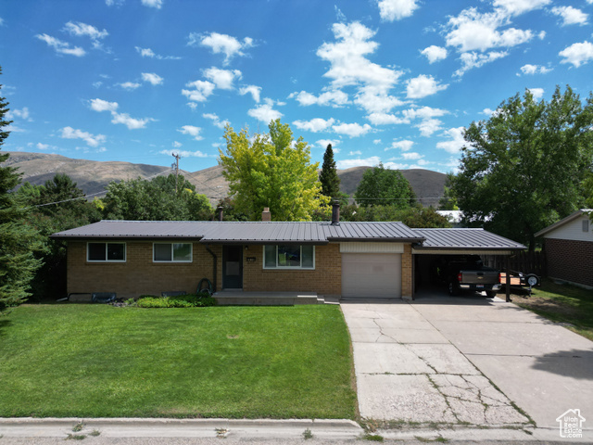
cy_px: 222
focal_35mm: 24
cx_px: 296
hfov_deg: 71.6
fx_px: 411
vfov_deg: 56.8
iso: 120
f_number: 1.7
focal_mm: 6.72
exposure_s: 1/3200
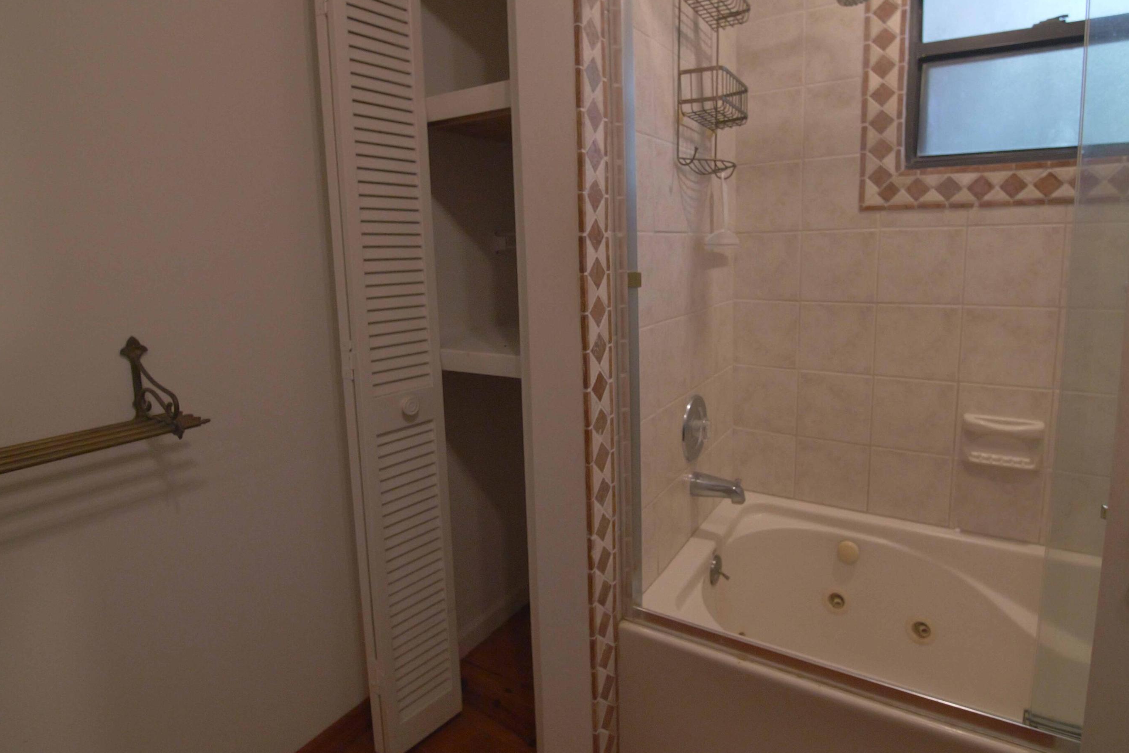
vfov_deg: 67.3
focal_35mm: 18
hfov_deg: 90.0
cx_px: 581
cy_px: 351
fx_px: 564
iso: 2000
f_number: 3.5
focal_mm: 8
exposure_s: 1/320
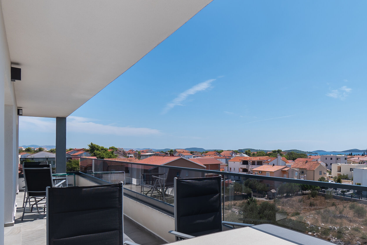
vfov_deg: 50.5
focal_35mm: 25
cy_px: 159
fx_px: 255
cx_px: 254
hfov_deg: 68.8
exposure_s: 1/200
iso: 100
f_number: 8
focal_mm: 10
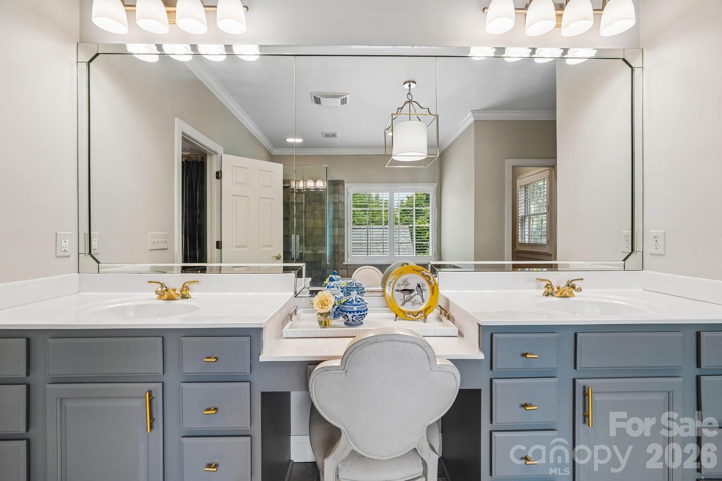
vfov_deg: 77.3
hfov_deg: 100.4
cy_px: 240
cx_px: 361
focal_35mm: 15
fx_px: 301
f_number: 8
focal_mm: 10
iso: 400
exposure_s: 1/30
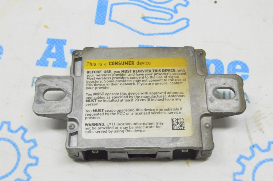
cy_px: 90
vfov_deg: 22.6
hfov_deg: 33.4
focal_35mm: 60
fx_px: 455
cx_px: 136
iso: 6400
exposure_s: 1/20
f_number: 20
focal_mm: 40
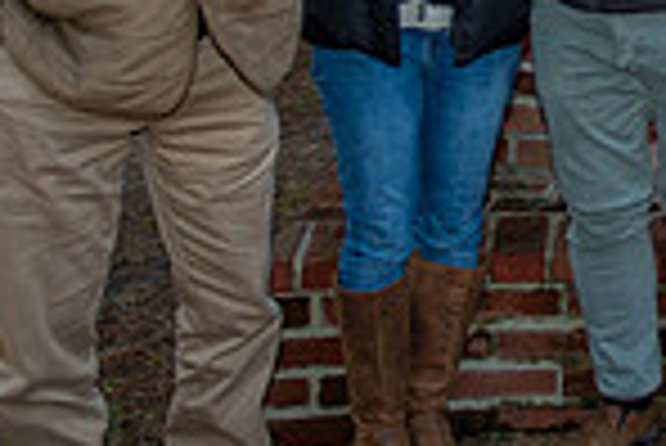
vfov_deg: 15.3
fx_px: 1593
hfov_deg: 21.8
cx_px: 814
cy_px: -108
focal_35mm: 86
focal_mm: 22
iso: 400
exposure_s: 1/50
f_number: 2.8
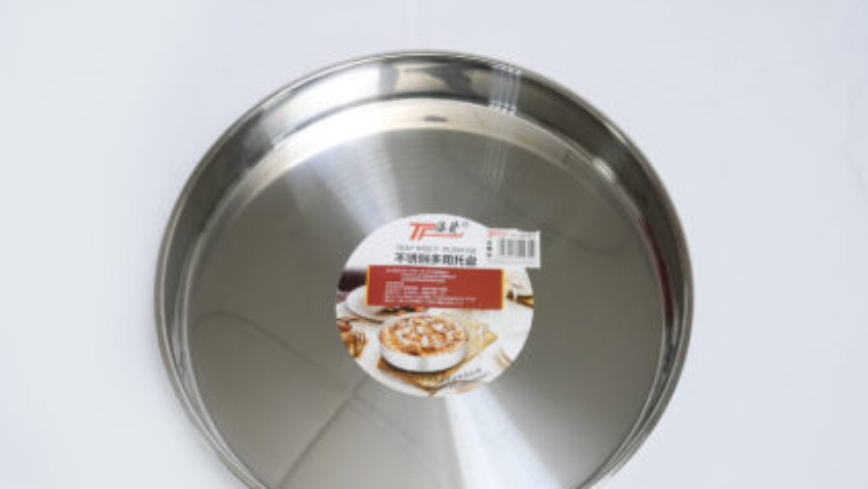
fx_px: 1128
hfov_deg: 42.1
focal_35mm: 49
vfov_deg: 24.4
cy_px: 280
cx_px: 433
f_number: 16
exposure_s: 1/160
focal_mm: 46
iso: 6400
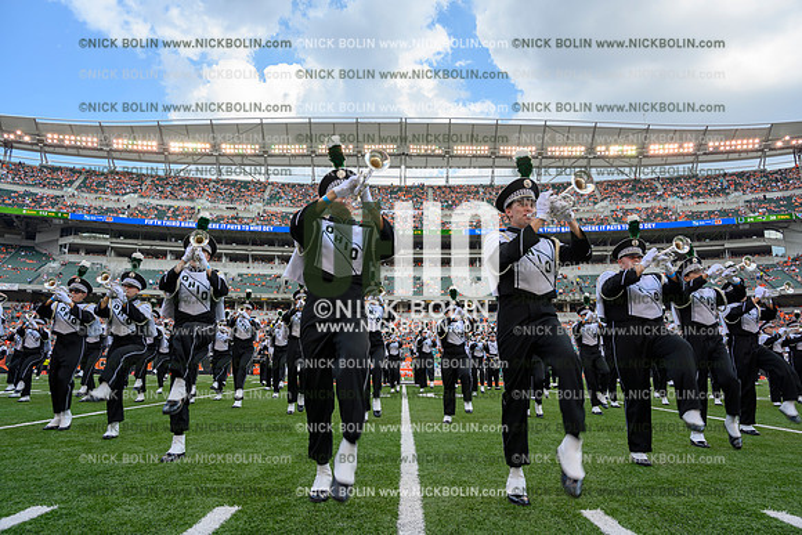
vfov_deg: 53.2
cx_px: 401
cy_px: 268
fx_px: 535
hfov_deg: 73.7
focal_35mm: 24
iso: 80
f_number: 7.1
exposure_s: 1/100
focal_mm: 24
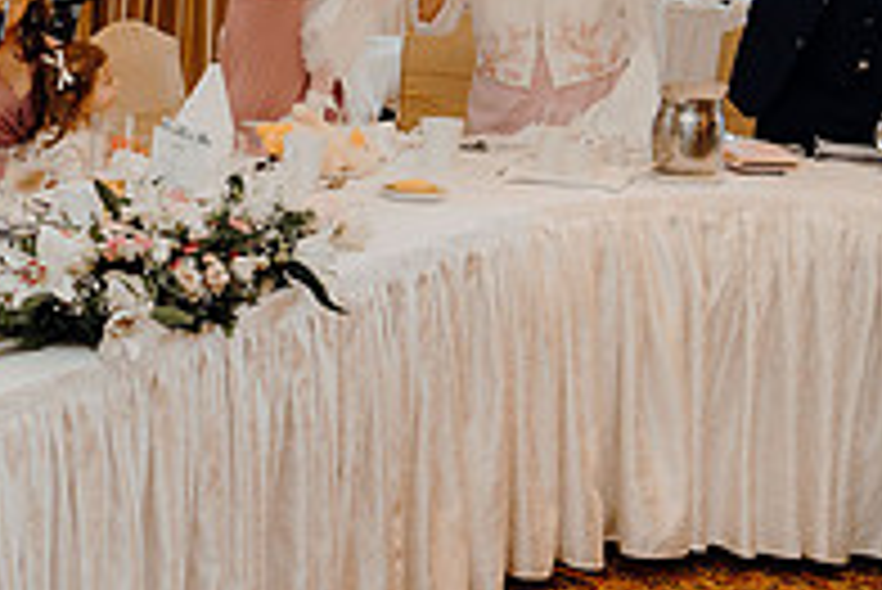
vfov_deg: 19.2
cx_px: -382
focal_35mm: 71
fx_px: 1741
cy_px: 205
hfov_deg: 23.6
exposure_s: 1/200
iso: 1250
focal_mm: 24
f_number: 2.8
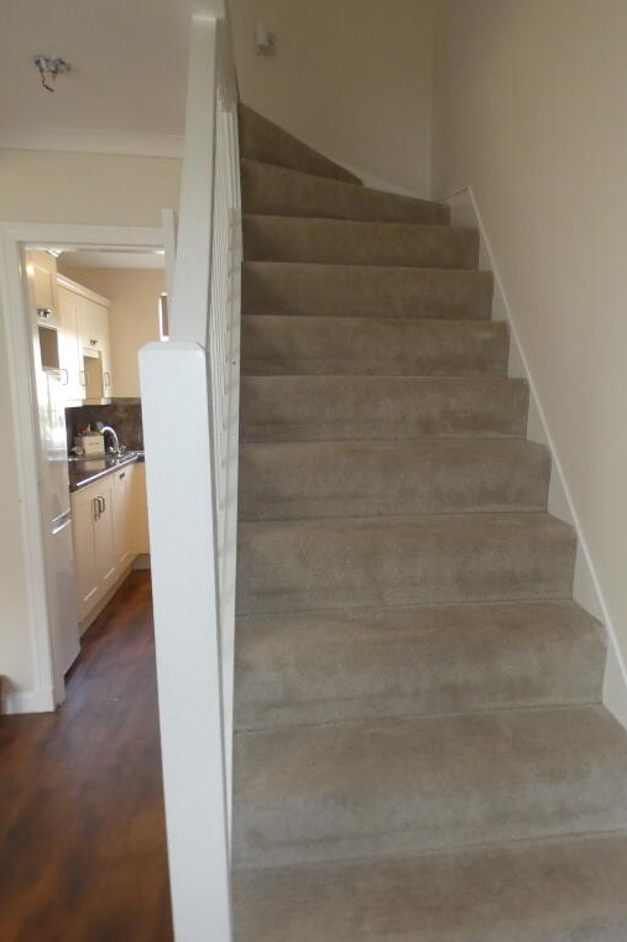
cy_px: 473
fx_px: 732
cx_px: 433
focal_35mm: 28
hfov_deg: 45.5
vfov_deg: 65.5
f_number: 2.8
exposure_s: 1/60
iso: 320
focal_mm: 3.6
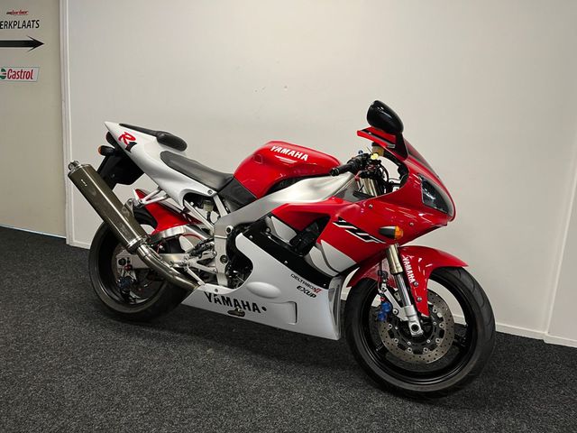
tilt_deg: -9.7
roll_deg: -5.1
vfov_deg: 53.1
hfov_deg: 67.3
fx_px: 433
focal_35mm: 26
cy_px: 216
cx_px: 288
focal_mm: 5.1
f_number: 1.6
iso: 80
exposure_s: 1/50
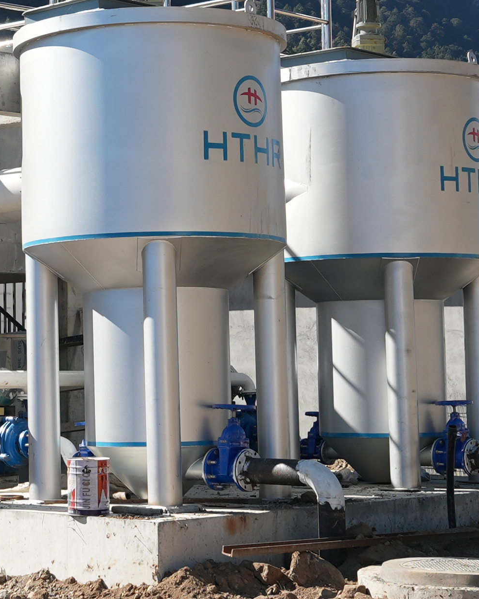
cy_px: 143
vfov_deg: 19.6
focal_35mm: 97
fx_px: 1719
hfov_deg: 15.6
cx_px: -9
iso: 320
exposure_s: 1/80
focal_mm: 30
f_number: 6.3
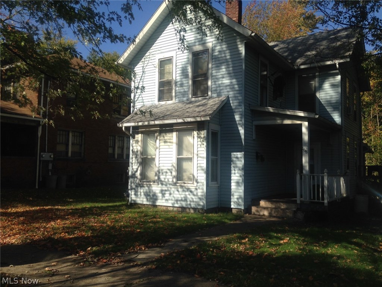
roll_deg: -1.1
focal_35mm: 33
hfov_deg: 55.4
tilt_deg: +5.0
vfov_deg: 42.9
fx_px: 364
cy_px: 144
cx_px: 191
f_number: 2.4
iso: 50
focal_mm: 4.12
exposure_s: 1/1391
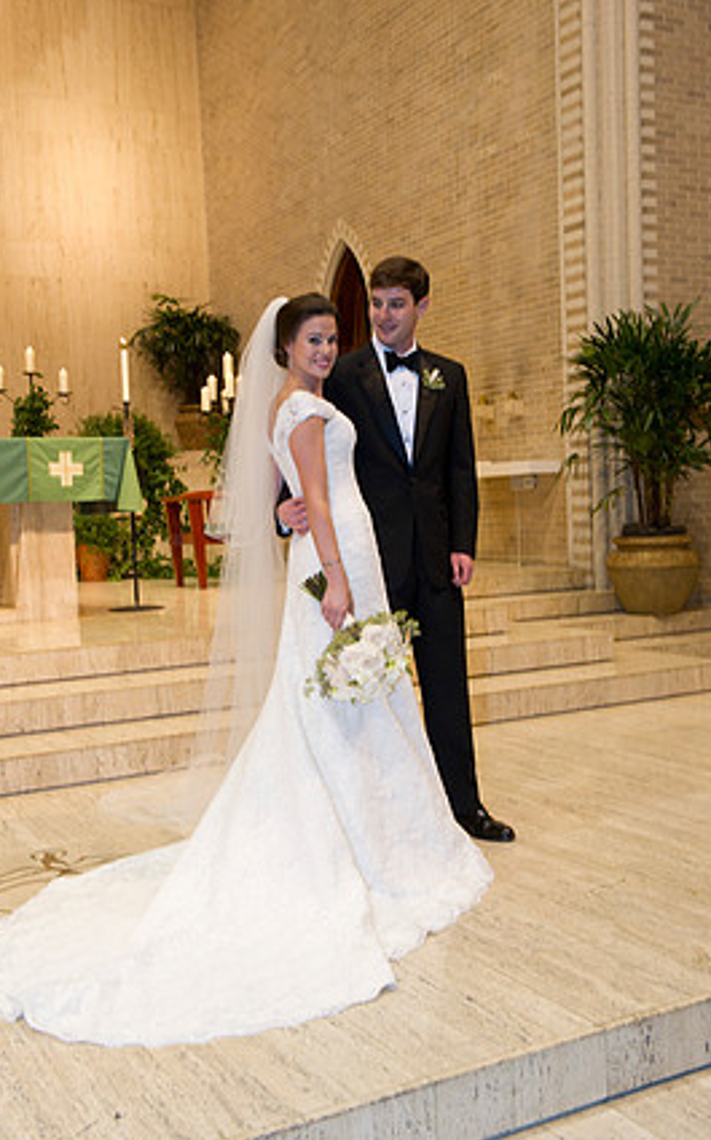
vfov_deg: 48.2
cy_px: 585
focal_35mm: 41
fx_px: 1273
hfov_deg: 31.2
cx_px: 342
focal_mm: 38
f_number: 5
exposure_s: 1/60
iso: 1600
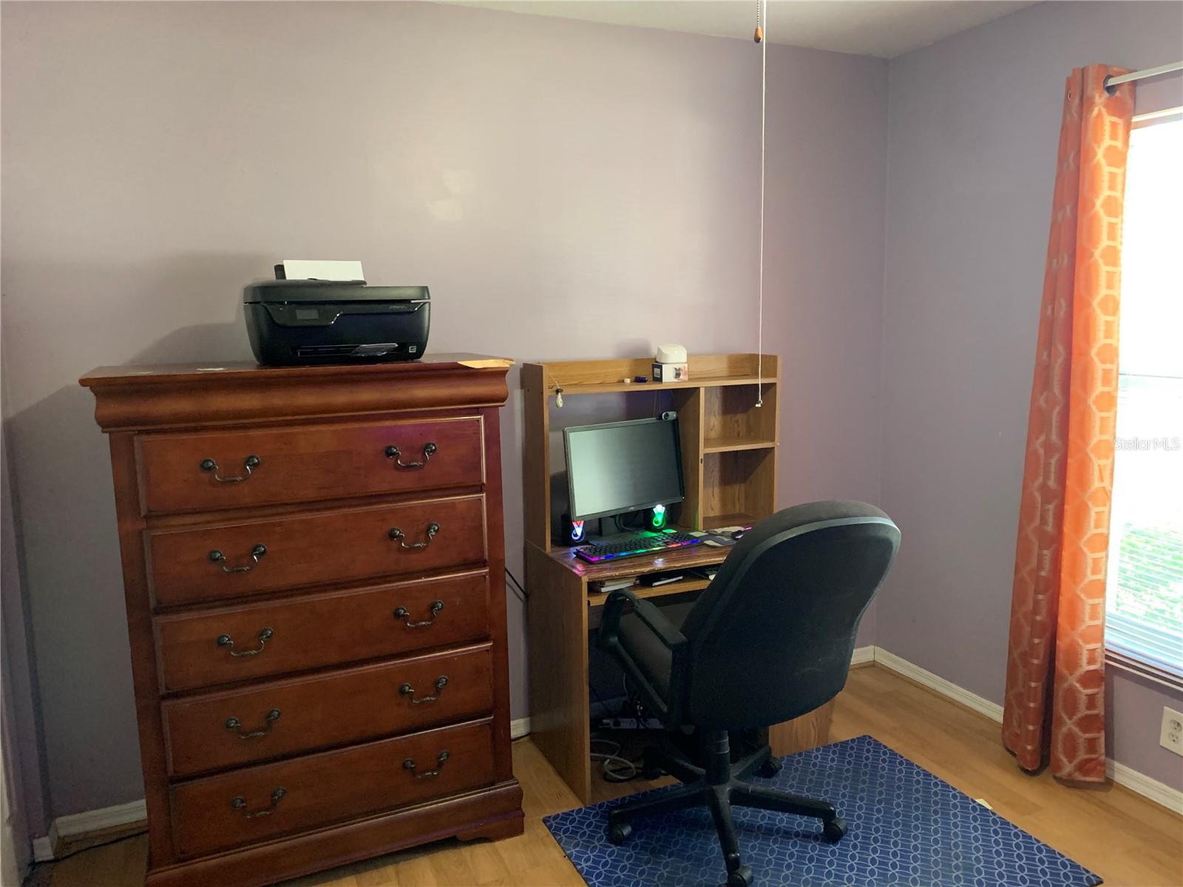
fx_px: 889
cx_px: 592
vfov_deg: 53.1
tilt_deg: -8.2
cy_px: 444
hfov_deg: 67.3
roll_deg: +1.0
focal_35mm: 26
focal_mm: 4.25
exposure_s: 1/30
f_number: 1.8
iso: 320
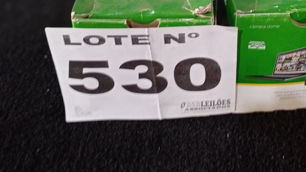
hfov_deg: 35.3
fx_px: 479
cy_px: 1
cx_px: 186
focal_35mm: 59
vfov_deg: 19.8
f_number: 1.79
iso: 416
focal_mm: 4.7
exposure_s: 1/30
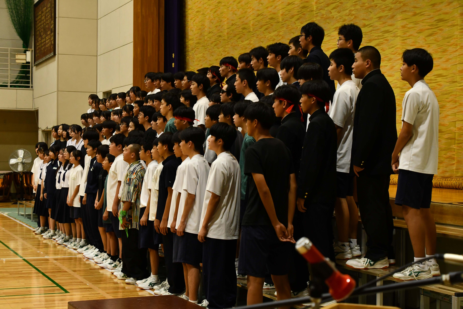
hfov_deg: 30.5
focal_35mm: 66
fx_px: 849
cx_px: 232
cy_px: 154
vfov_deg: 20.6
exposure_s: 1/160
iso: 1600
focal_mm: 44
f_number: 6.3
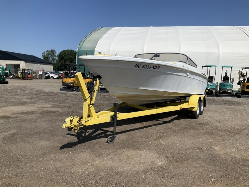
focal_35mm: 29
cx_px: 124
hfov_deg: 61.6
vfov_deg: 48.3
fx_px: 209
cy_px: 94
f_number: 1.8
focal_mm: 3
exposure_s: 1/3534
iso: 25
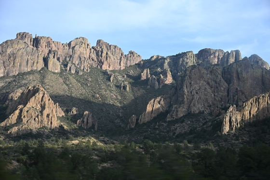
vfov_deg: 23.4
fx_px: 435
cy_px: 90
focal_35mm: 58
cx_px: 135
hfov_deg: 34.5
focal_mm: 58
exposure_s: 1/60
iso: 400
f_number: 5.6
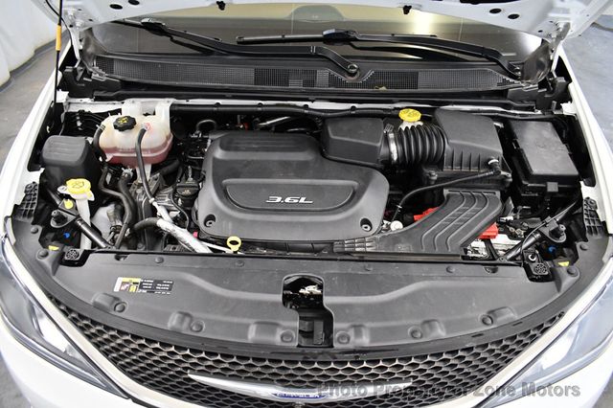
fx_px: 459
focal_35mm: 27
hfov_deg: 67.4
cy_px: 204
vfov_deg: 47.9
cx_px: 306
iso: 2800
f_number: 3.5
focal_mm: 18
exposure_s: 1/125
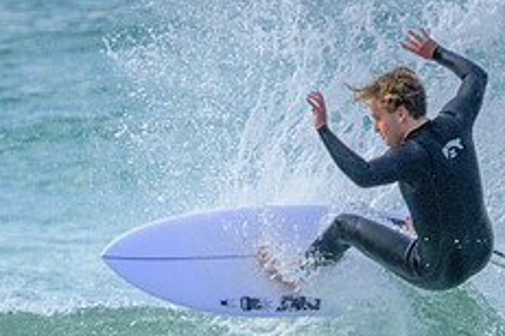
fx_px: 28152
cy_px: 405
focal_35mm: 2007
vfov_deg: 0.7
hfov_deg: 1.0
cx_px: 151
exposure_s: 1/1250
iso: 4000
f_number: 11
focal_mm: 800
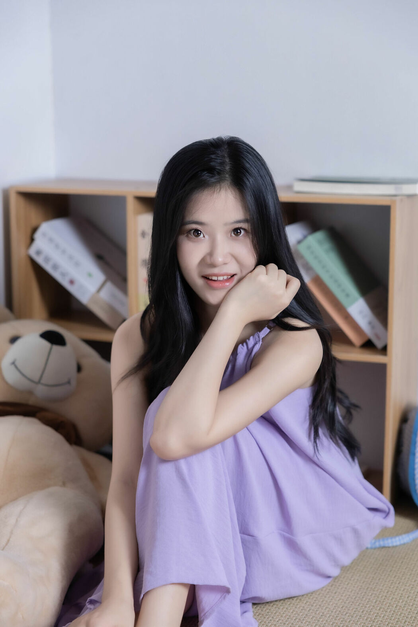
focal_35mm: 71
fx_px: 1236
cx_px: 209
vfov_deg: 28.5
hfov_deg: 19.2
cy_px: 314
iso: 1000
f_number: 2.8
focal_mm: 70
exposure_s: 1/320
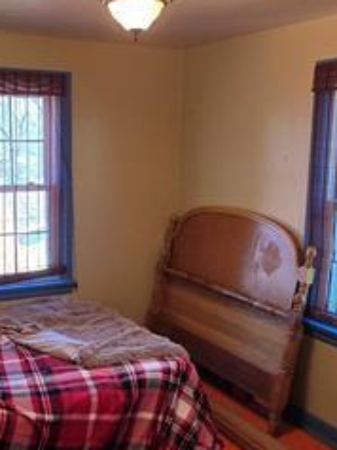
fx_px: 546
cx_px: 142
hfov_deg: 34.2
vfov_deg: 44.7
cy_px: 253
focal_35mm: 42
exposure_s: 1/60
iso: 250
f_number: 2.2
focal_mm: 2.2
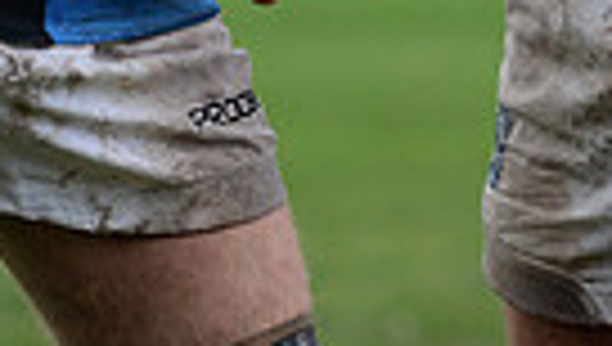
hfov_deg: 2.2
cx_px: 774
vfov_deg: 1.2
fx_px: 15928
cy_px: -506
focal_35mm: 980
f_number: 4
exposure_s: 1/500
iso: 1250
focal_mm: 220
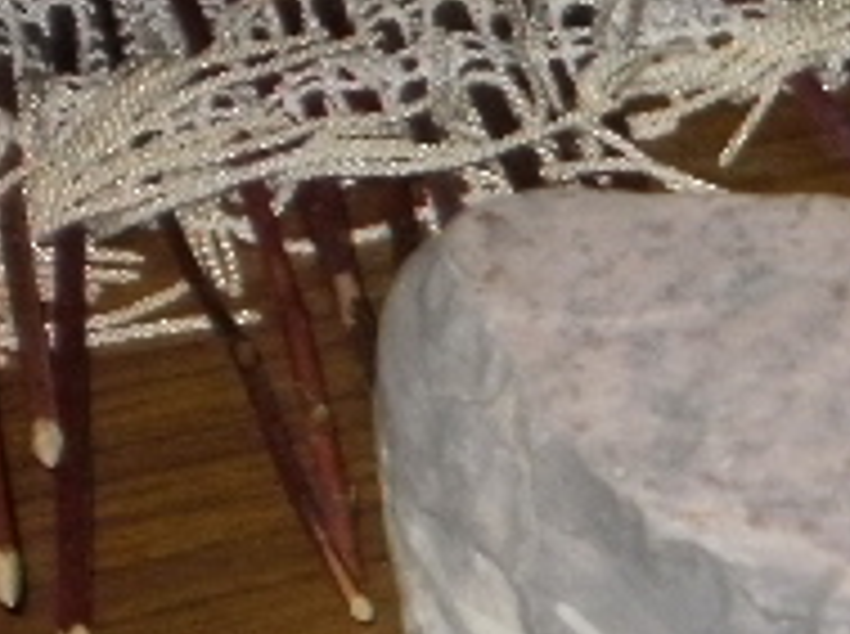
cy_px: 733
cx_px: 1277
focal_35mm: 129
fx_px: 3162
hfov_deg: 14.3
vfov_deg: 11.3
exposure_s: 1/30
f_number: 3.1
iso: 125
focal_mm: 6.3
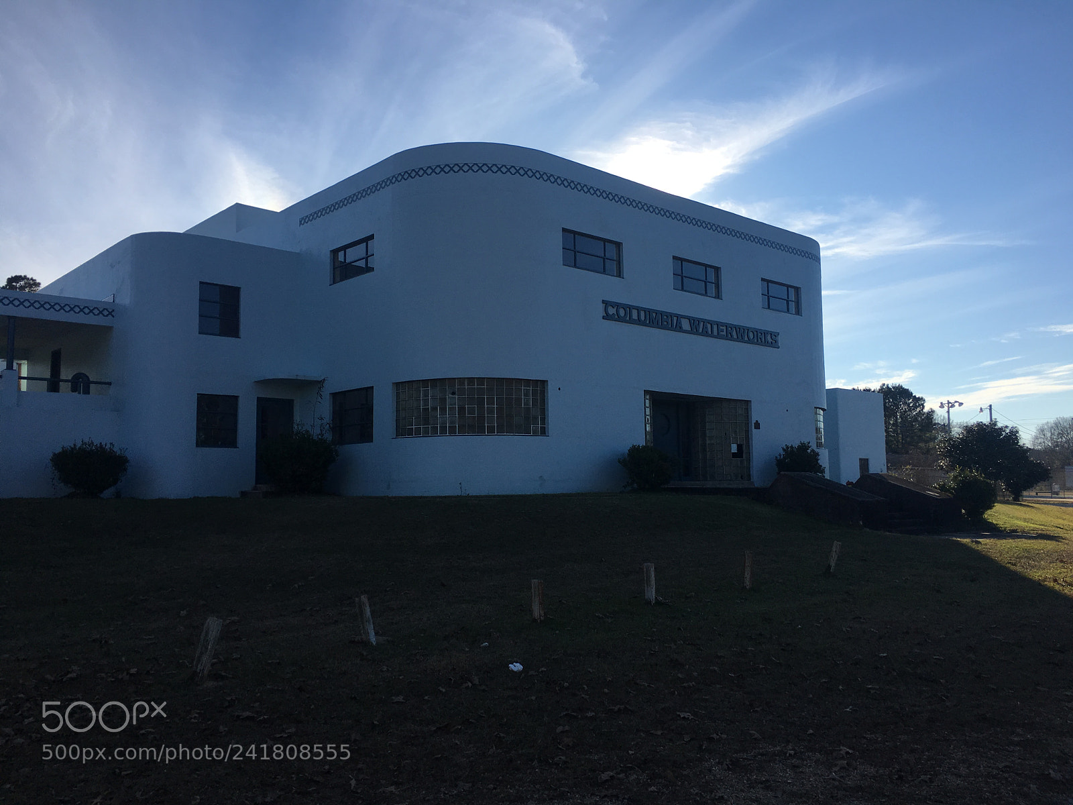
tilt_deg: +5.5
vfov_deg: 48.2
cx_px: 536
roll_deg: +0.4
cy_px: 402
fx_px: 899
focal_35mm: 29
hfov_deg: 61.7
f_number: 2.2
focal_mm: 4.15
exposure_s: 1/1748
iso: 25
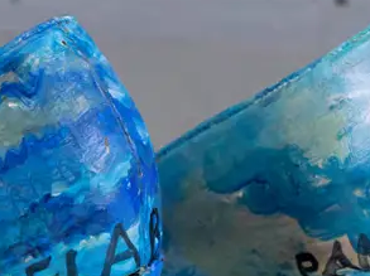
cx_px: 59
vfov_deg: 7.0
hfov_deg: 9.4
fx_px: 2242
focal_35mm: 210
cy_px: 253
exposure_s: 1/320
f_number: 5.6
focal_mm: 30
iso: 2500
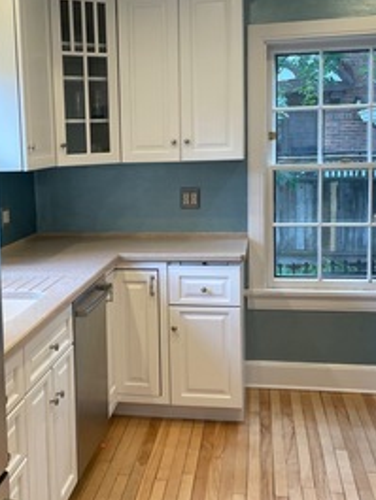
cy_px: 226
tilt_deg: -4.9
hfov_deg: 29.4
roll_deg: +1.8
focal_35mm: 49
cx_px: 112
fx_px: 709
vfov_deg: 38.9
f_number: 1.6
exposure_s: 1/120
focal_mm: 4.2
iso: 100
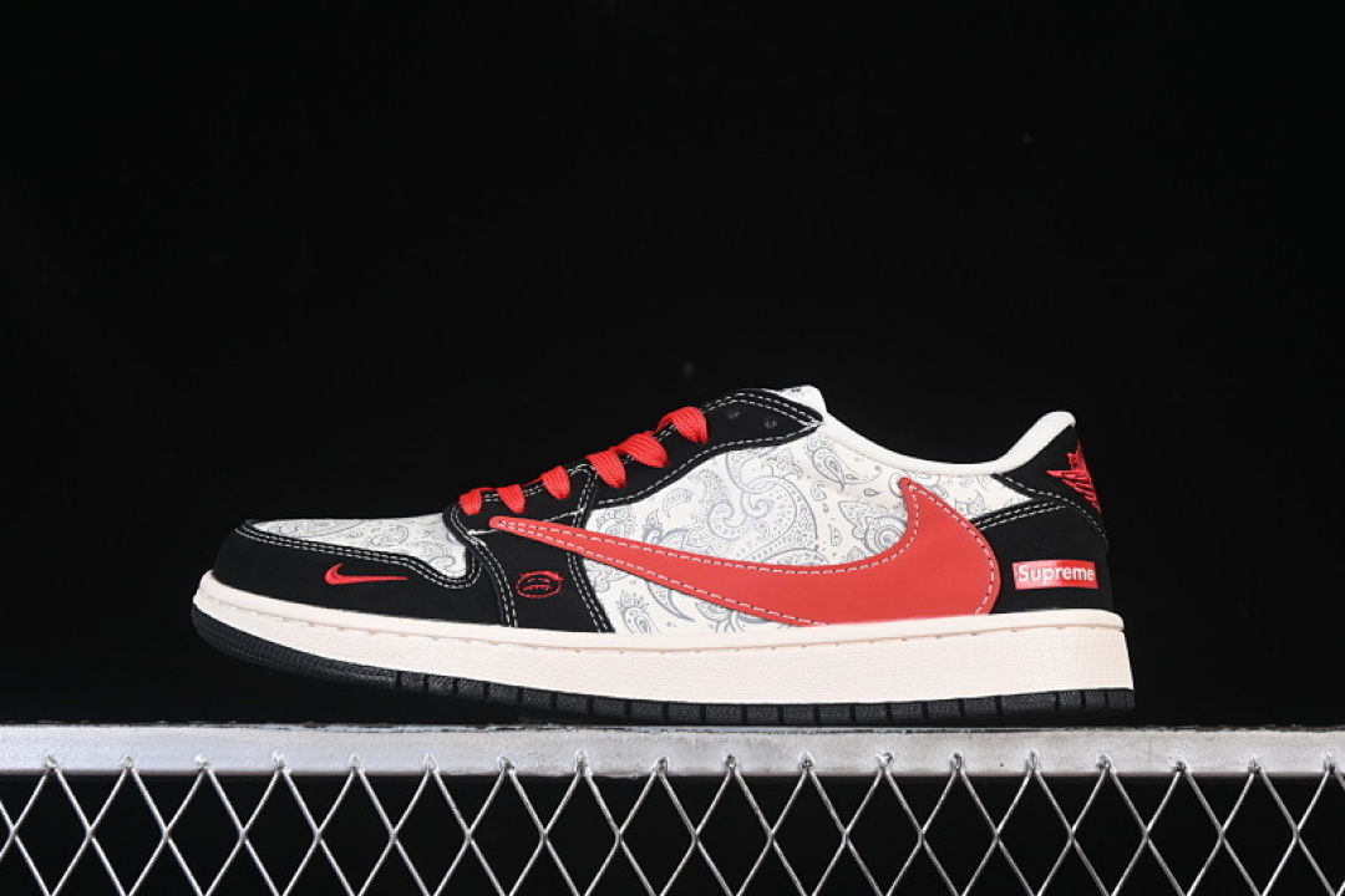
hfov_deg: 27.0
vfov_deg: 18.2
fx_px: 2802
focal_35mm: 75
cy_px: 448
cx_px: 672
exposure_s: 1/60
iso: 160
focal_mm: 50
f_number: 7.1
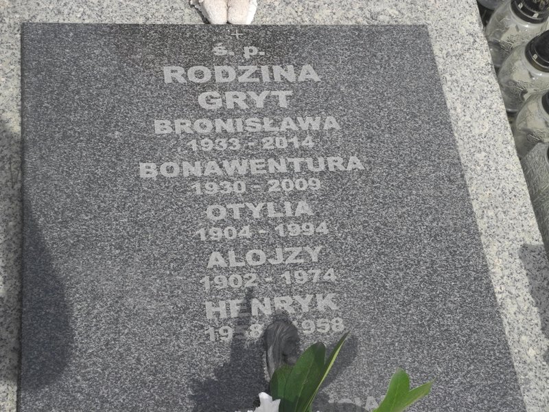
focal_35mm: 50
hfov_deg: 38.2
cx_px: 274
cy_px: 206
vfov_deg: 29.1
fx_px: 793
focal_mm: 10.7
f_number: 3.5
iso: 100
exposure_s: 1/1250
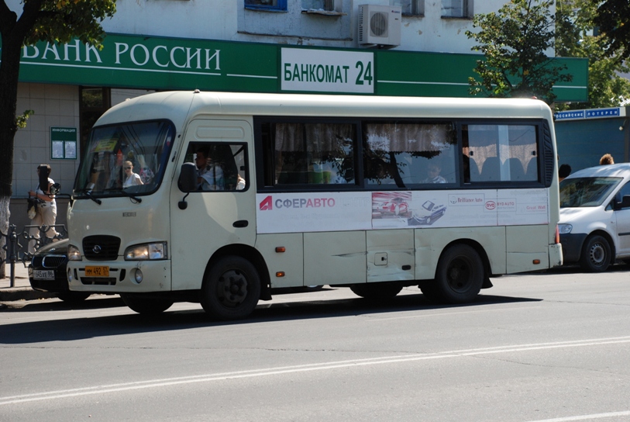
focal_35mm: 93
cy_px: 211
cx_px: 315
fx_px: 1629
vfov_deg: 14.7
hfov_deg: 21.9
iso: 400
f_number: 7.1
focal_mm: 62
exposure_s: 1/800
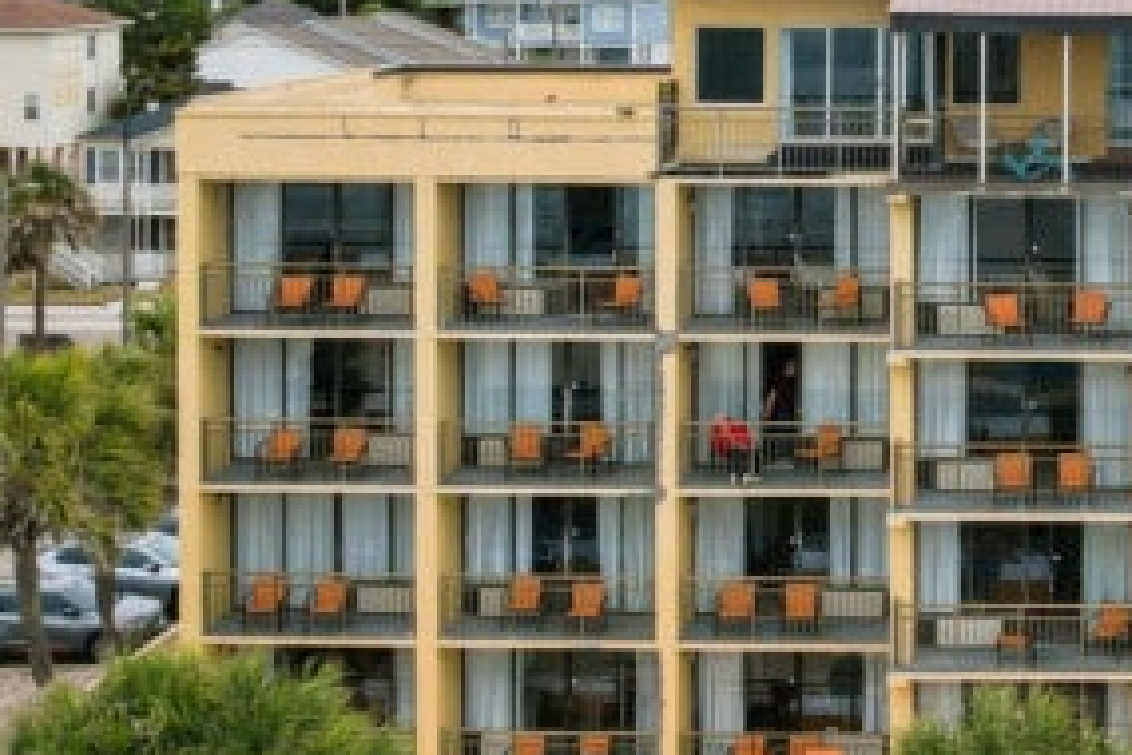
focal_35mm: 79
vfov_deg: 16.6
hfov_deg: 24.5
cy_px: -141
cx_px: 1144
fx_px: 2484
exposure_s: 1/500
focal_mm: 8.38
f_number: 2.8
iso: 100
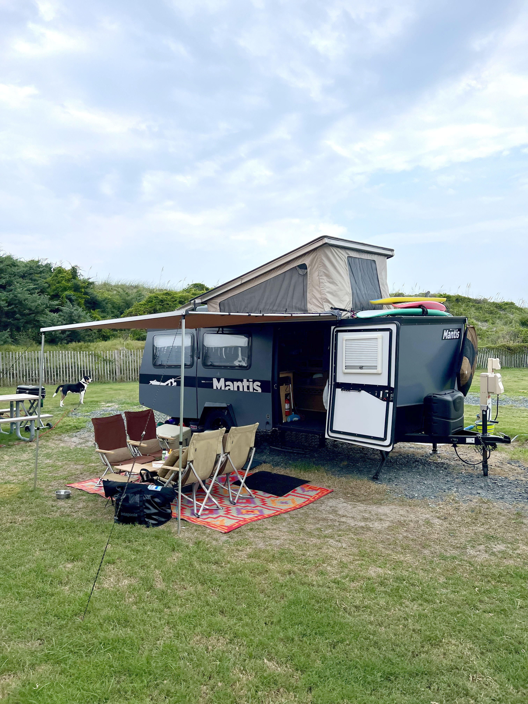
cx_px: 264
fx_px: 529
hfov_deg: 53.1
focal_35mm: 26
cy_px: 352
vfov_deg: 67.3
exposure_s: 1/2008
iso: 50
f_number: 1.5
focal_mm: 5.7
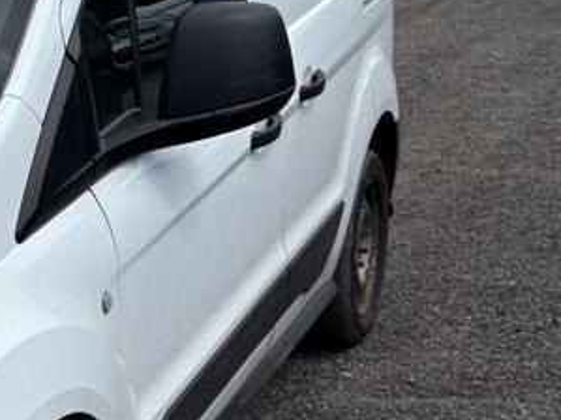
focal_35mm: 78
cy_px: 304
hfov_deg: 21.5
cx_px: -250
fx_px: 1264
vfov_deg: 18.8
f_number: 1.6
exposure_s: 1/7813
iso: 50
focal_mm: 5.96
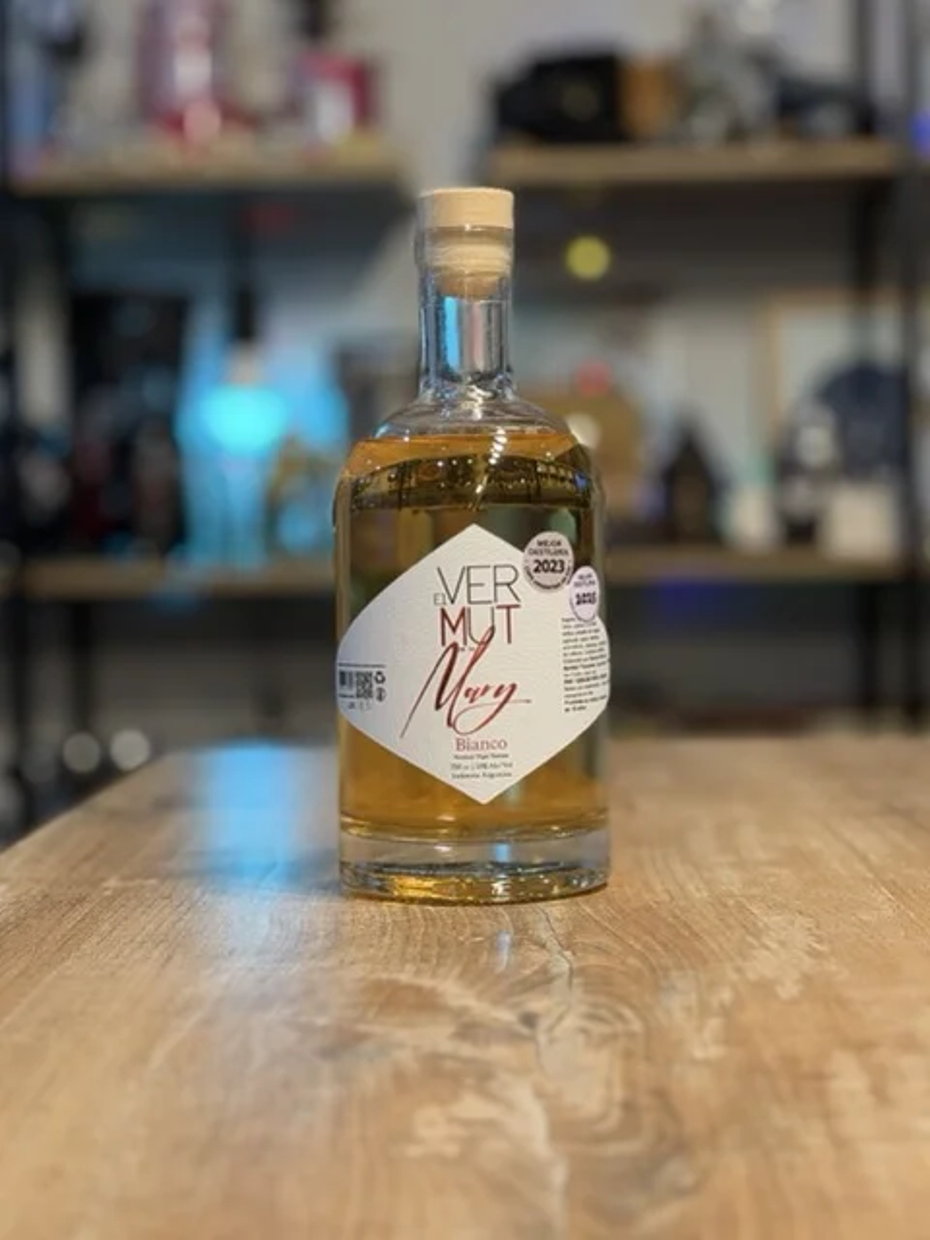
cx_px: 465
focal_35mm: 48
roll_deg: -0.2
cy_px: 620
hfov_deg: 30.3
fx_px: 1719
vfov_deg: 39.7
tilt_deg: -3.4
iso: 100
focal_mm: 6.76
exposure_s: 1/50
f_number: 1.78
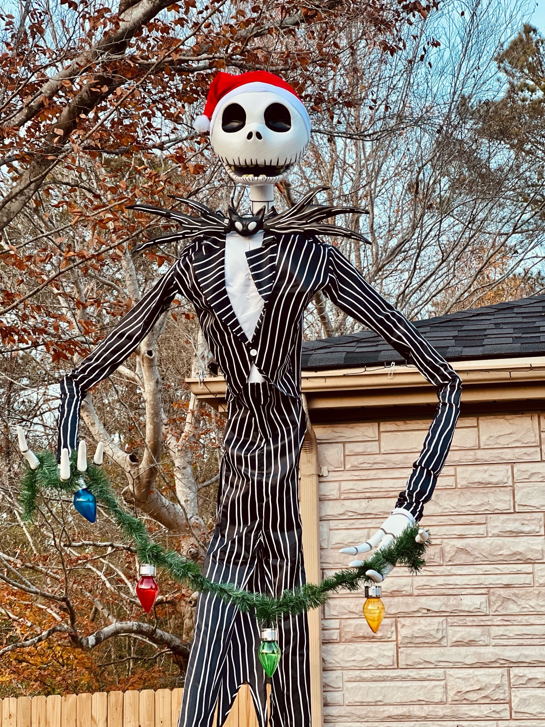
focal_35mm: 77
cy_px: 364
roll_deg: +0.4
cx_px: 272
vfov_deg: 25.3
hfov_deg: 19.1
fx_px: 1616
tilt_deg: +12.9
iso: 250
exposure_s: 1/74
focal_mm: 9
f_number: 2.8
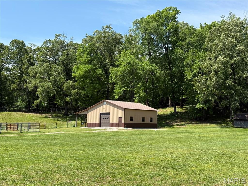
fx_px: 344
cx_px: 124
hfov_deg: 39.7
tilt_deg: +5.8
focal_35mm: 48
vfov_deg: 30.3
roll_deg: -0.7
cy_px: 93
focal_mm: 6.76
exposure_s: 1/2865
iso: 80
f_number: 1.78
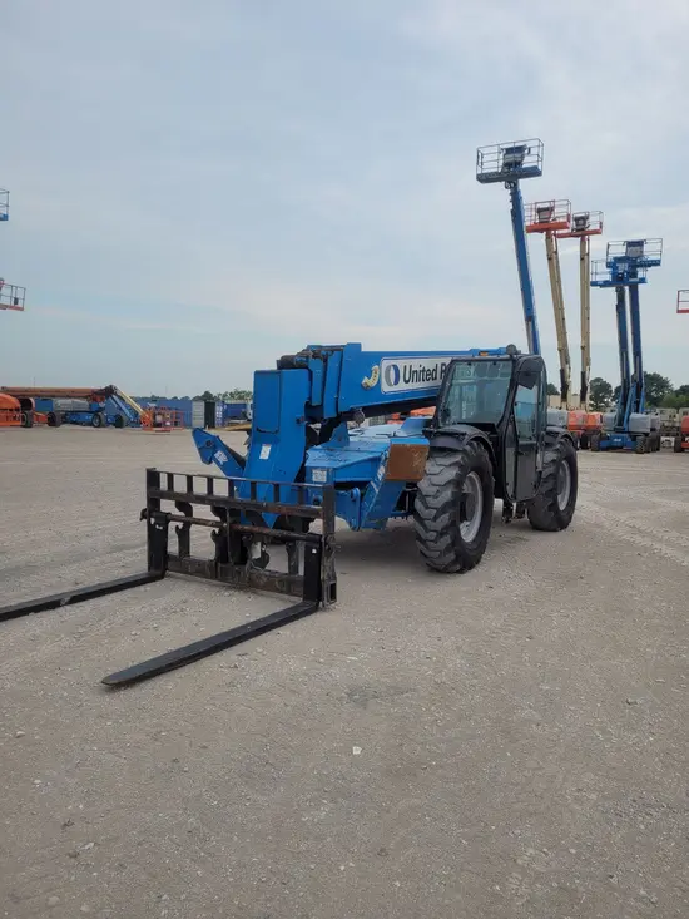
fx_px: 690
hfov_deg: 53.1
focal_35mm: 26
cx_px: 344
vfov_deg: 67.3
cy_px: 460
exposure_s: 1/1033
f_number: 1.8
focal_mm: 5.4
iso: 40
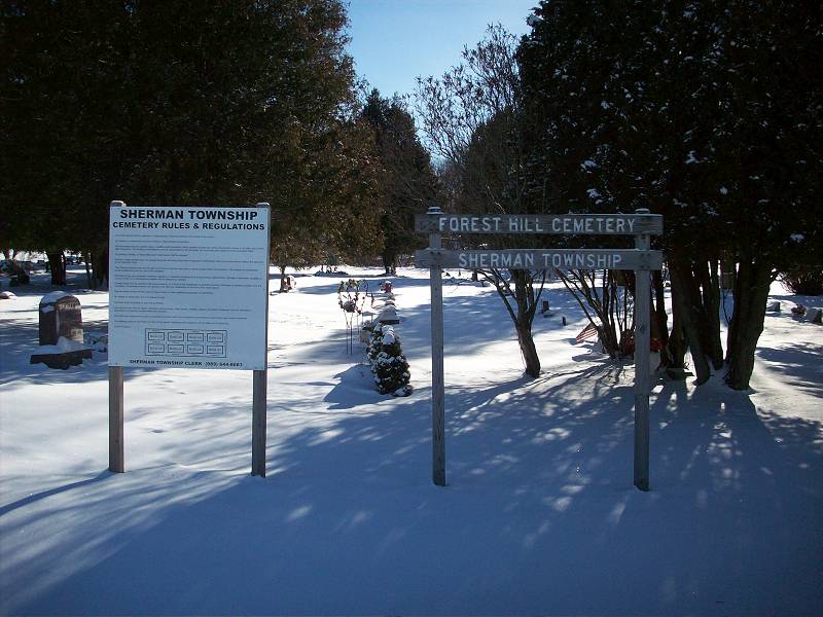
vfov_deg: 38.7
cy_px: 308
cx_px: 412
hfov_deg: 50.1
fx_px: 880
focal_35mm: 37
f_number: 5.6
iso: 80
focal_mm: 6.2
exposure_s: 1/525
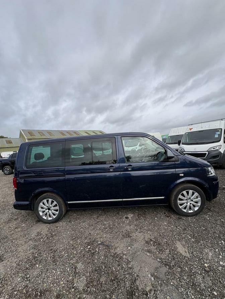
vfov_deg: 102.1
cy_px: 150
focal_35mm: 14
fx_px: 121
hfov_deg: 85.7
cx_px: 112
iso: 50
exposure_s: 1/1506
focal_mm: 2.22
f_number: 2.2
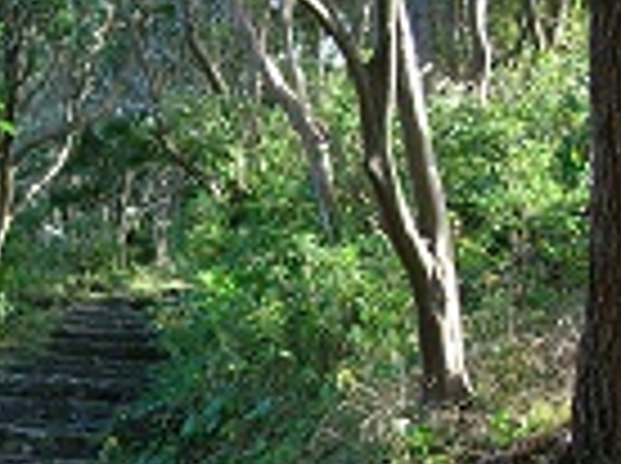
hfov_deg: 21.4
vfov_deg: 16.2
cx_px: 94
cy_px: 385
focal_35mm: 90
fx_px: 1612
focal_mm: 6
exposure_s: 1/62.4
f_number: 2.7
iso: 50
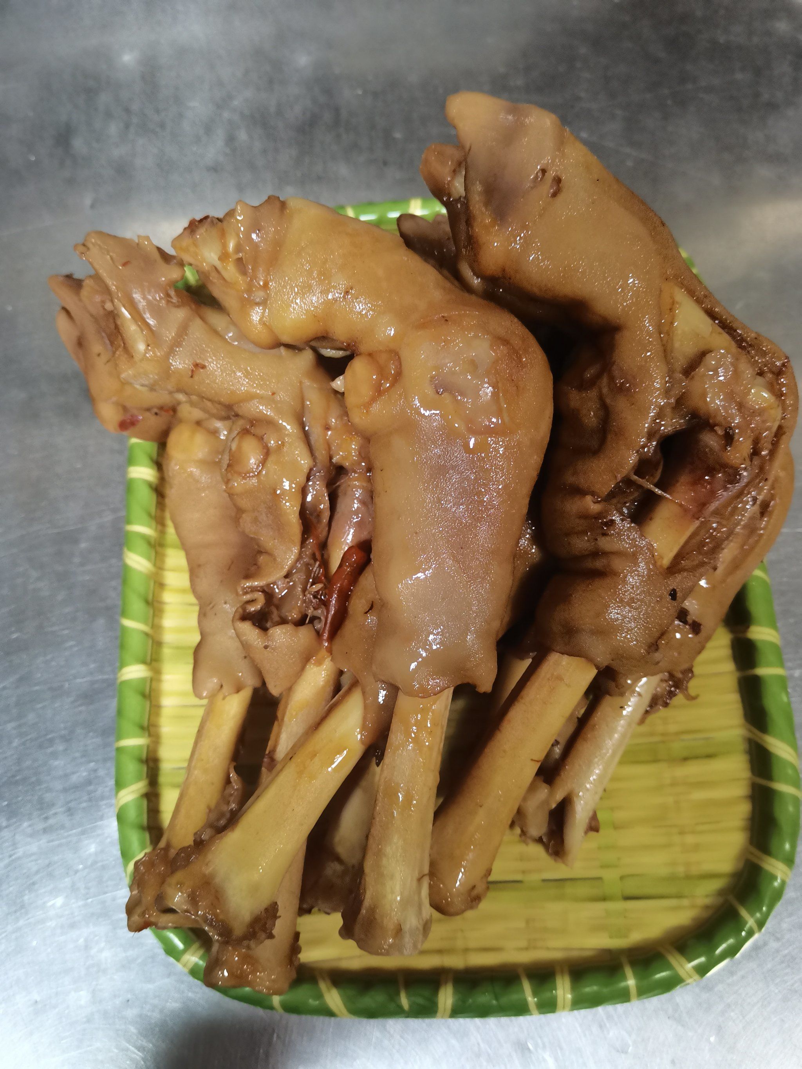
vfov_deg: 65.3
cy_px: 534
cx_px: 401
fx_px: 834
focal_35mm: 27
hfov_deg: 51.4
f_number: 1.9
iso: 400
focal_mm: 4.94
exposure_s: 1/33.3
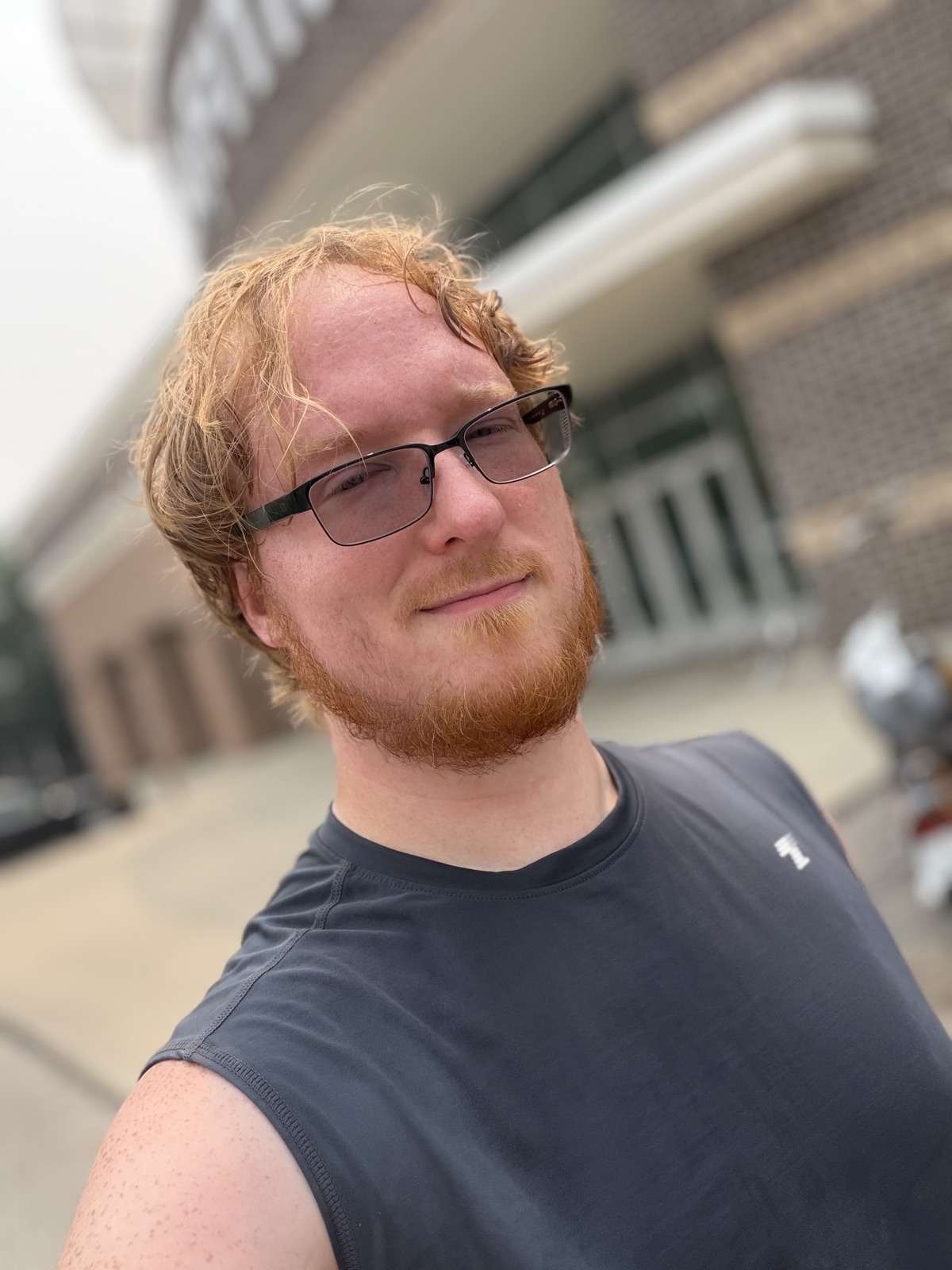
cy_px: 635
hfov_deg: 46.8
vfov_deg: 60.0
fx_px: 1100
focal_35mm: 30
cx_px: 476
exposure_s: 1/1010
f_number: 1.9
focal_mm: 2.71
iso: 40
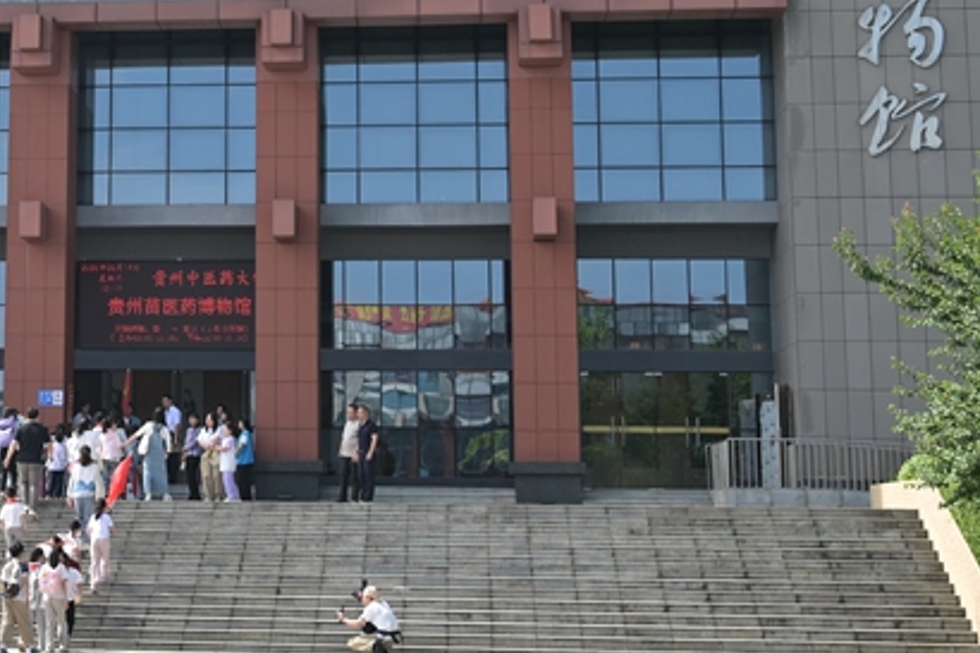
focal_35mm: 82
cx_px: 84
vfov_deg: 16.5
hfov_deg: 24.0
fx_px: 2231
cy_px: 87
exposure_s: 1/1000
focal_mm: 28
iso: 250
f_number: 5
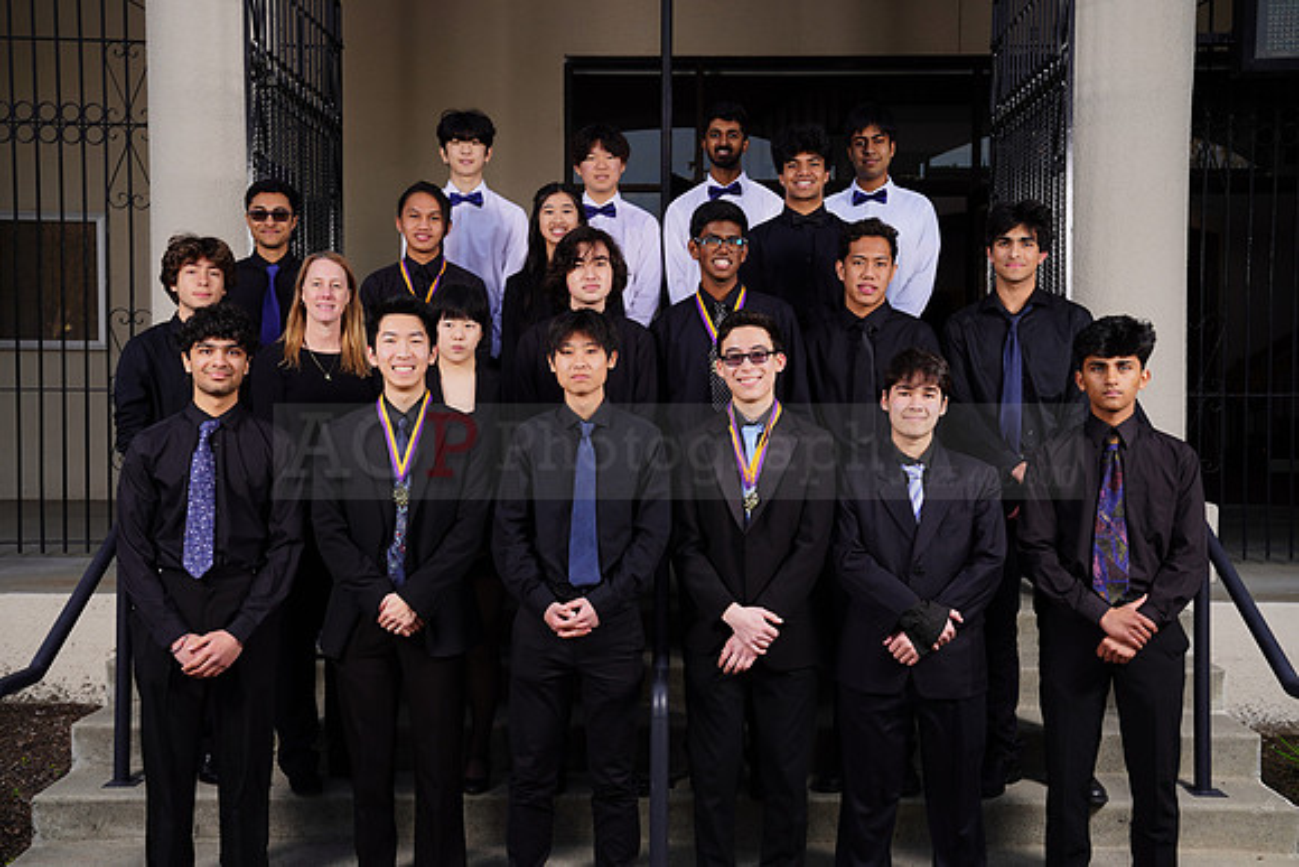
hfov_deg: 44.5
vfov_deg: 30.5
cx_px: 650
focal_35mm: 44
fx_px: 1588
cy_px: 434
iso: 100
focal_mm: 44
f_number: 6.3
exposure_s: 1/200
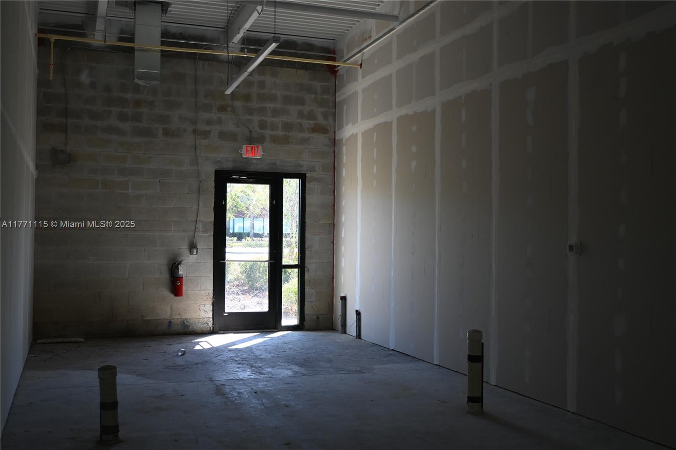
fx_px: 732
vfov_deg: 34.2
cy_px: 225
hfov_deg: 49.6
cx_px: 338
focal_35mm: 39
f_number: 4.5
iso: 360
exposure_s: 1/250
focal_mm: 26
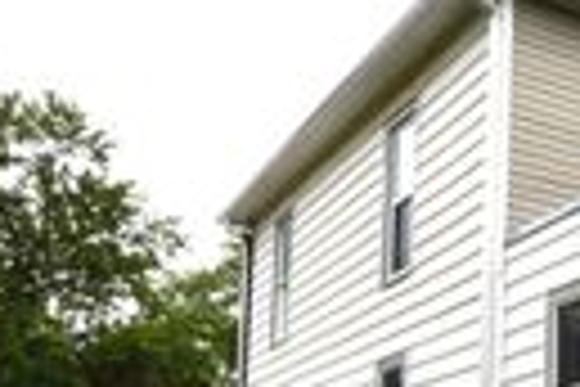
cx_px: 773
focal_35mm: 58
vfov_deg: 22.5
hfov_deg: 27.9
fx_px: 934
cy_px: 387
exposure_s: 1/320
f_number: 10
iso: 400
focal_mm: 10
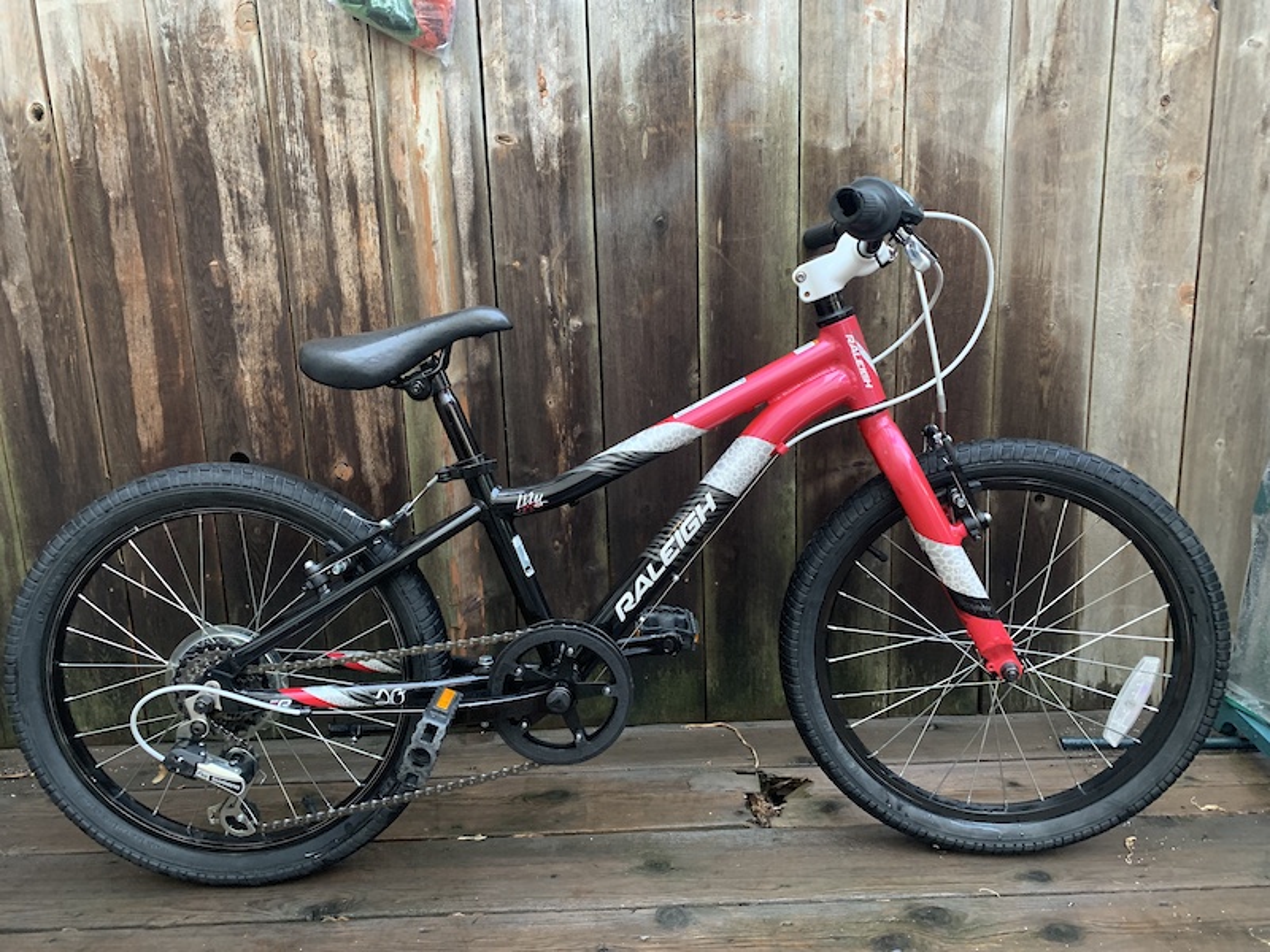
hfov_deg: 67.3
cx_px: 635
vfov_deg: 53.1
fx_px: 954
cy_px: 476
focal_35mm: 26
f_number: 1.8
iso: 400
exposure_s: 1/60
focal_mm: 4.25
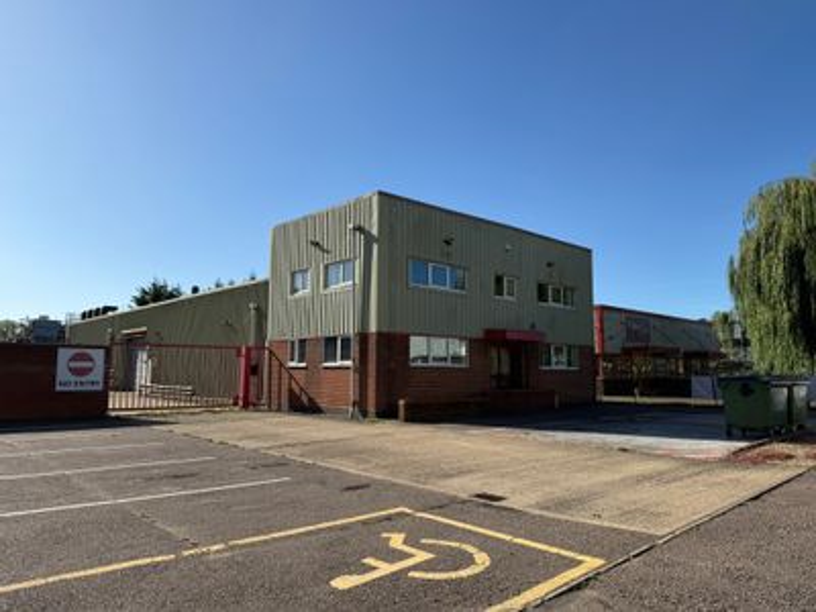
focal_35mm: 24
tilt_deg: +7.6
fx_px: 566
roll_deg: -0.3
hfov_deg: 71.6
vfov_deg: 56.8
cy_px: 306
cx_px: 408
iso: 80
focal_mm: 6.76
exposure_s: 1/5714
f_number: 1.78
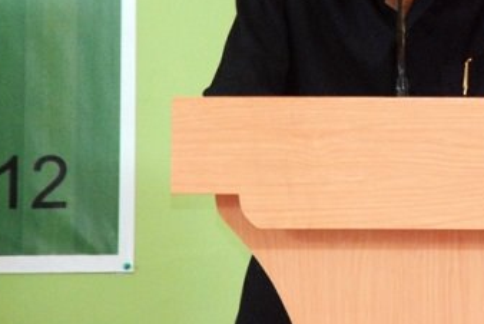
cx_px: 397
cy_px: -57
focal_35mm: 485
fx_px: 6529
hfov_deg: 4.2
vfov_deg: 2.8
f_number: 5.6
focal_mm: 135
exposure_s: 1/80
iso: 640
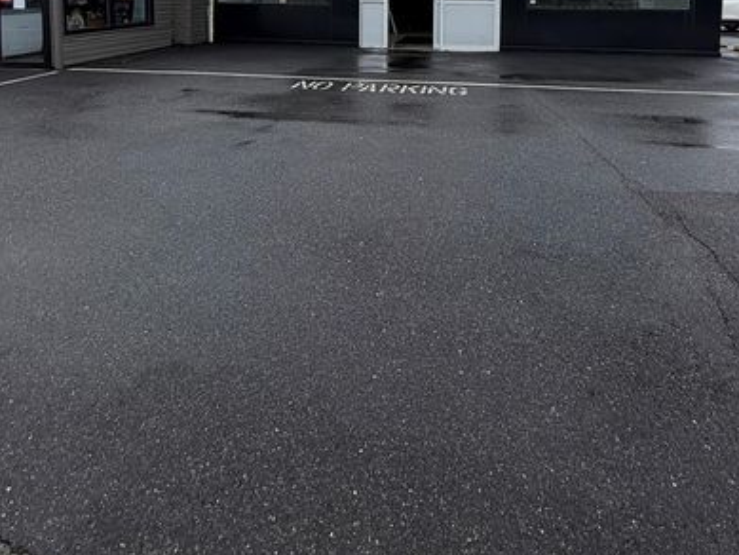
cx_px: 382
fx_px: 513
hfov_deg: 71.6
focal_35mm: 24
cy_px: 26
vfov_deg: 48.8
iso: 40
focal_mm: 2.22
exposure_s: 1/631
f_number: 2.2
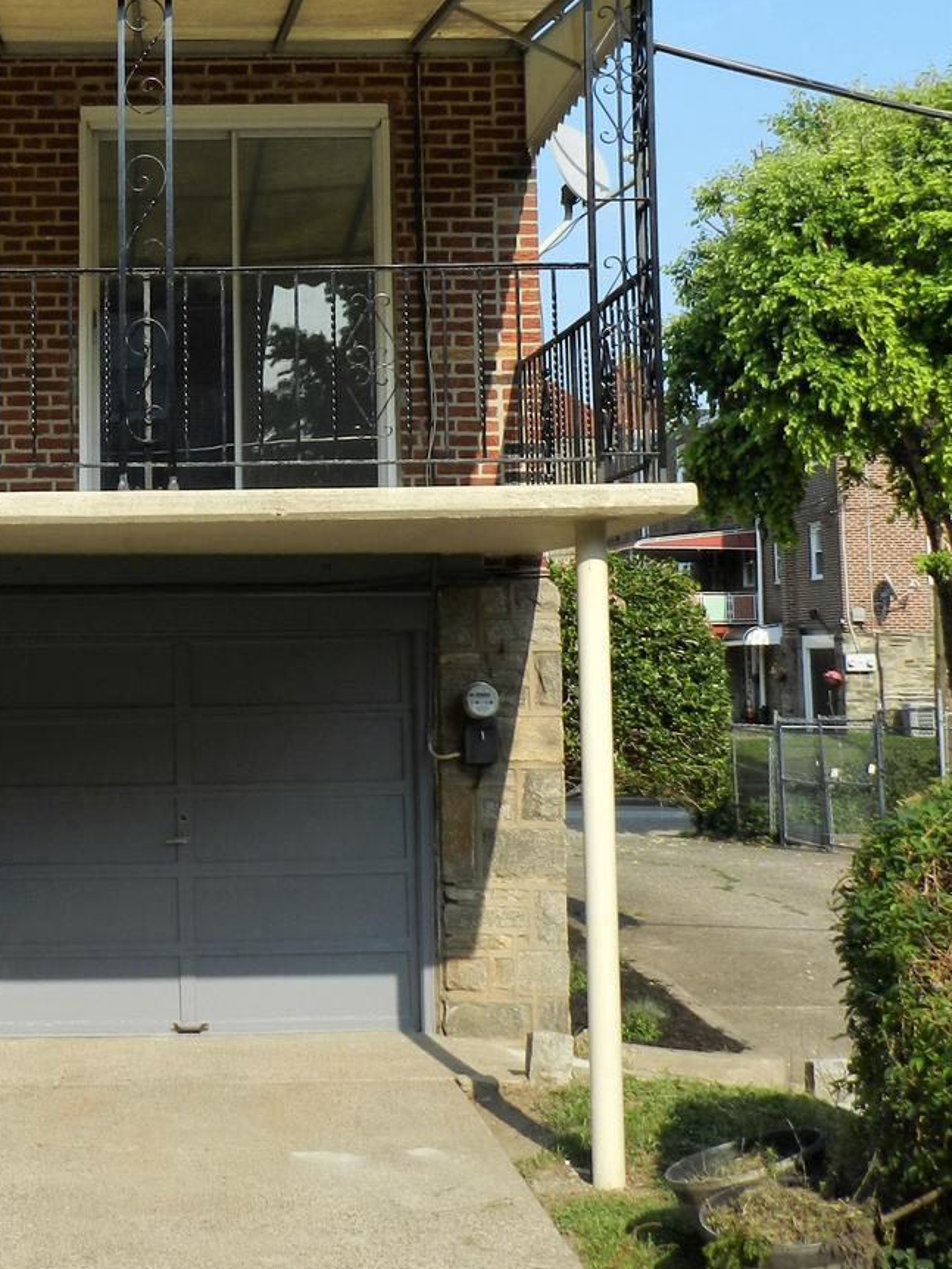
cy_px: 396
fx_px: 2089
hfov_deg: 25.0
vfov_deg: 33.4
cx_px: 107
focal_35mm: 57
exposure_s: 1/800
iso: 160
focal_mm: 5.6
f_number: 4
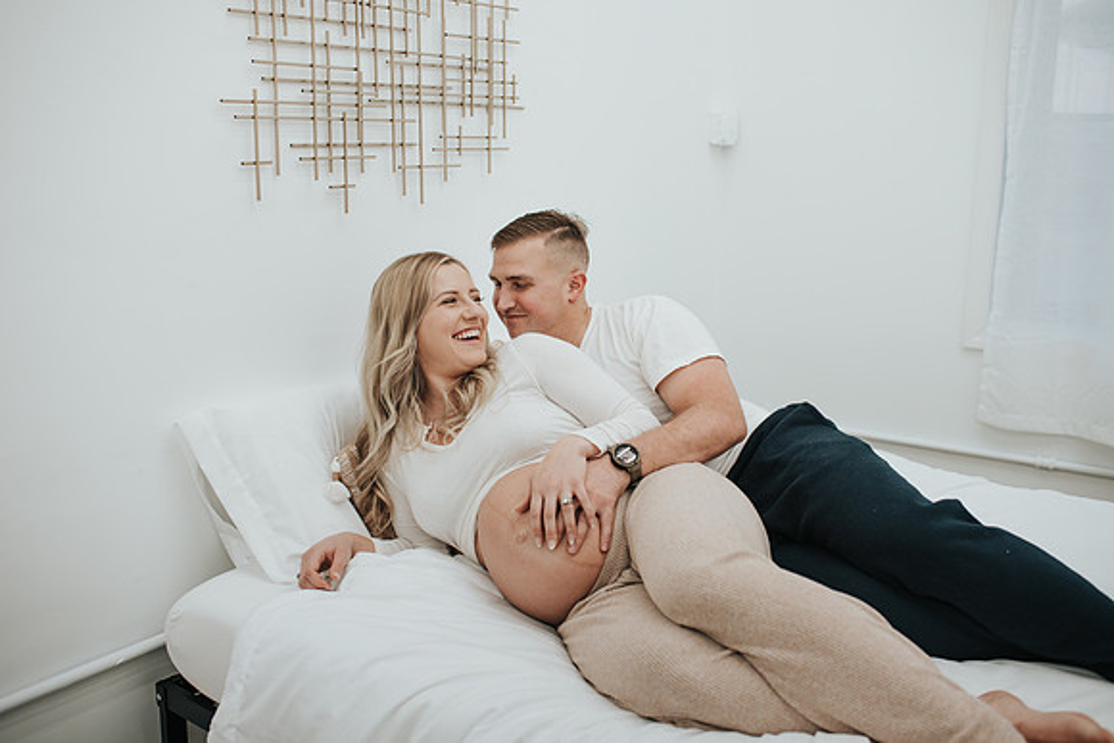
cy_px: 372
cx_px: 557
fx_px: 1083
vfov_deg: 37.9
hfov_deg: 54.4
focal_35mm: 35
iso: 320
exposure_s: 1/250
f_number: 2.8
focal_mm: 35
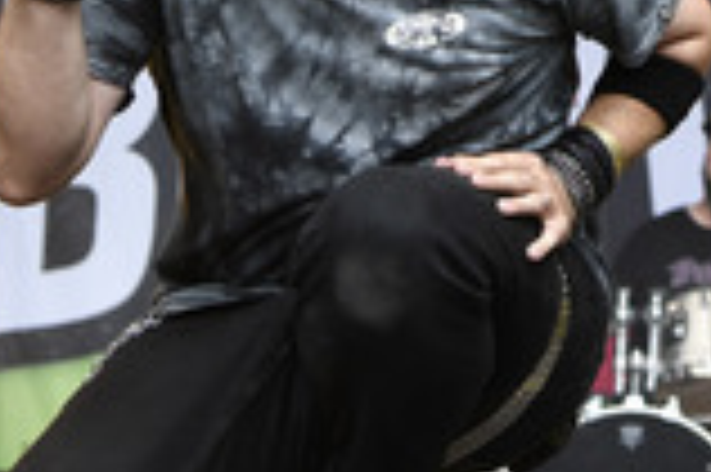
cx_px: 484
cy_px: 4
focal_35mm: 131
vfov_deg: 10.4
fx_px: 2585
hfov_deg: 15.6
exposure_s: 1/640
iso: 800
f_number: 3.5
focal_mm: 46
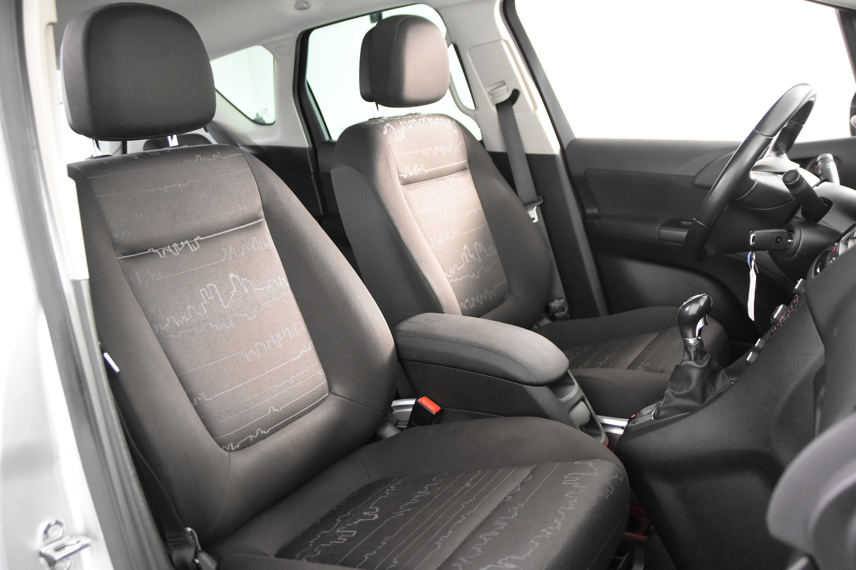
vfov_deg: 40.0
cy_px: 285
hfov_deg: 57.2
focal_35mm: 33
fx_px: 785
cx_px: 428
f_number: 3
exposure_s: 1/30
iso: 3200
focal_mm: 22
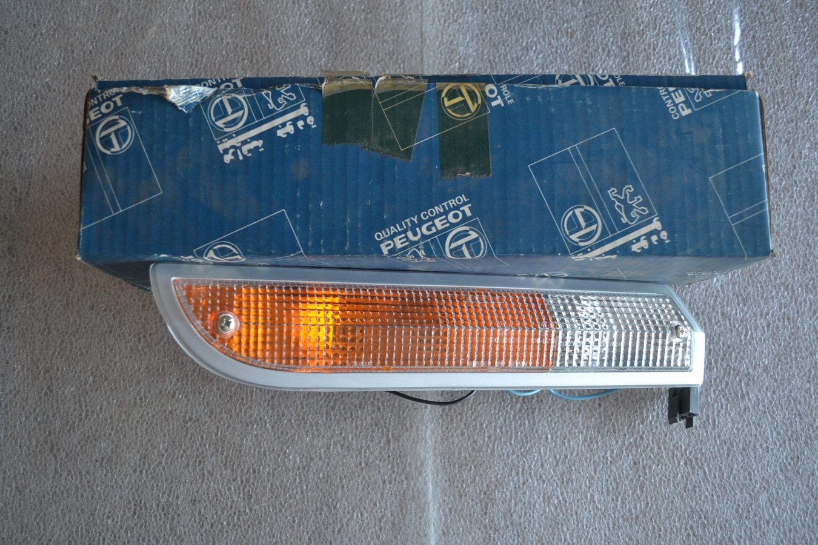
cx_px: 409
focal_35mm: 30
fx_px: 682
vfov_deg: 43.6
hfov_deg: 61.9
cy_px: 272
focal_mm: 20
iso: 1250
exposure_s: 1/60
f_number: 3.8
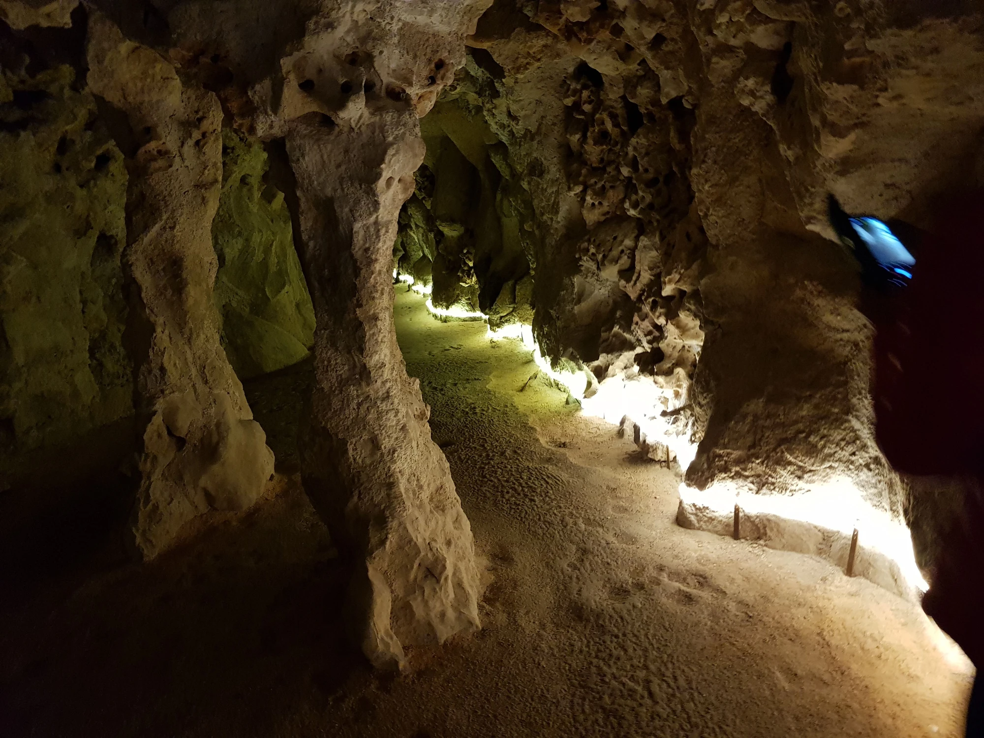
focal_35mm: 26
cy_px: 369
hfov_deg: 67.3
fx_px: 739
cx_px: 492
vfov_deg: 53.1
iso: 250
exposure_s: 1/14
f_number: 1.7
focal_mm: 4.2
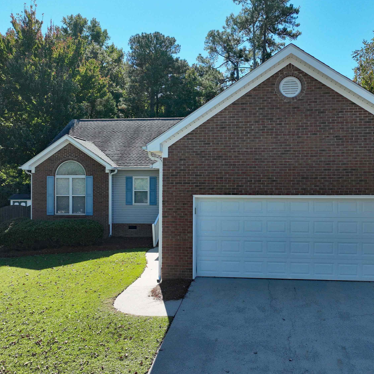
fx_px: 354
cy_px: 190
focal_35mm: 29
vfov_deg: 55.6
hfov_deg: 55.4
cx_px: 215
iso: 200
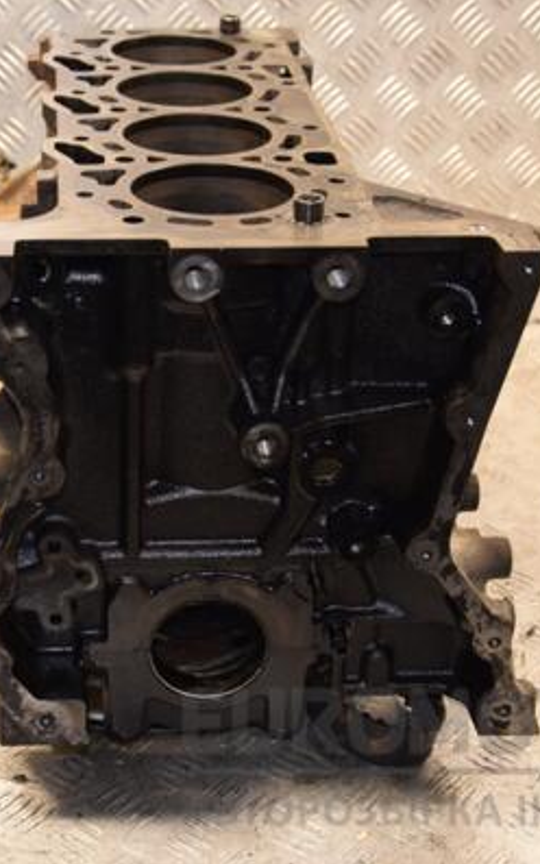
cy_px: 431
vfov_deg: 27.9
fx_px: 1743
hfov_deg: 17.5
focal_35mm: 74
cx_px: 142
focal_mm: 32
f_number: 5
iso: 800
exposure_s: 1/100
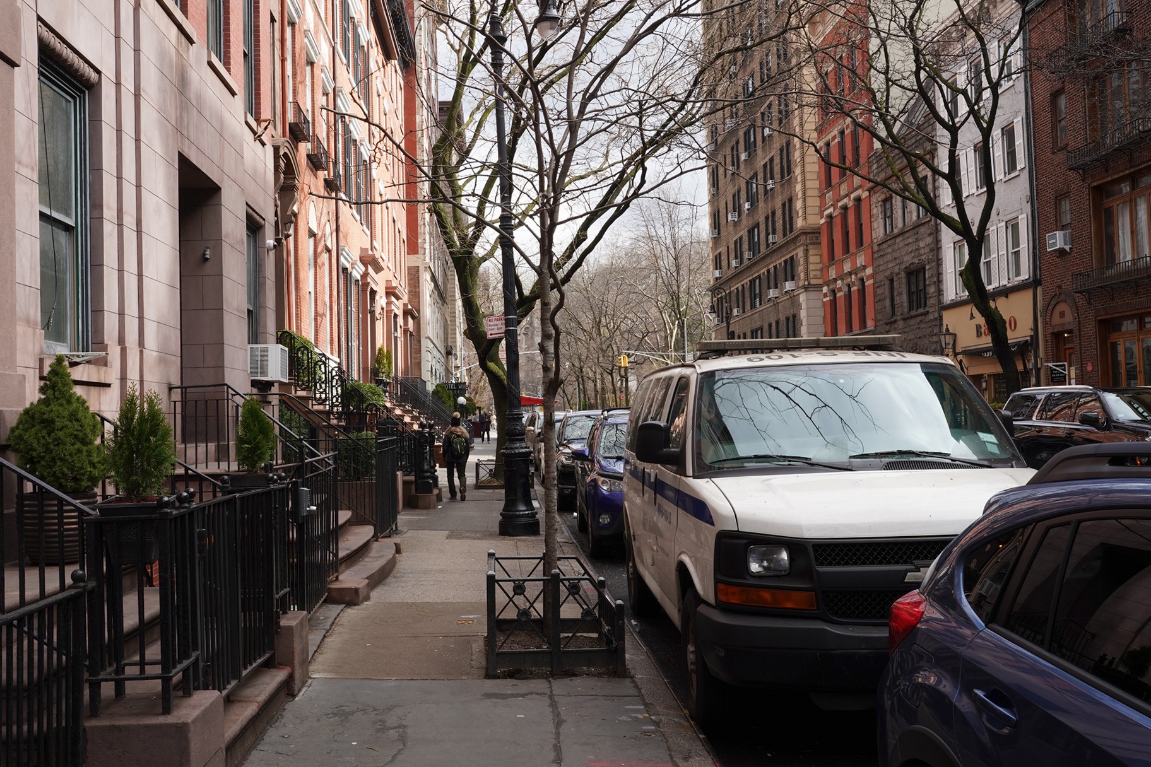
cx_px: 538
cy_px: 370
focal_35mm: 34
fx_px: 1087
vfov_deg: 38.9
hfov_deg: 55.8
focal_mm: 31
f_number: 16
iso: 400
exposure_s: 1/100
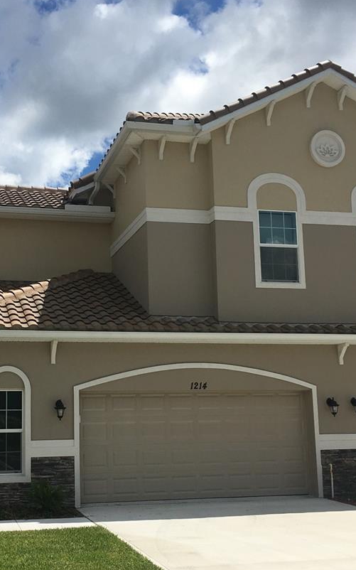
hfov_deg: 27.7
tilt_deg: +8.4
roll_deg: +0.2
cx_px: 104
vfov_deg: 43.4
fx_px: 714
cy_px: 321
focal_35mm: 46
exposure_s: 1/3205
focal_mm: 4.15
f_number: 2.2
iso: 25
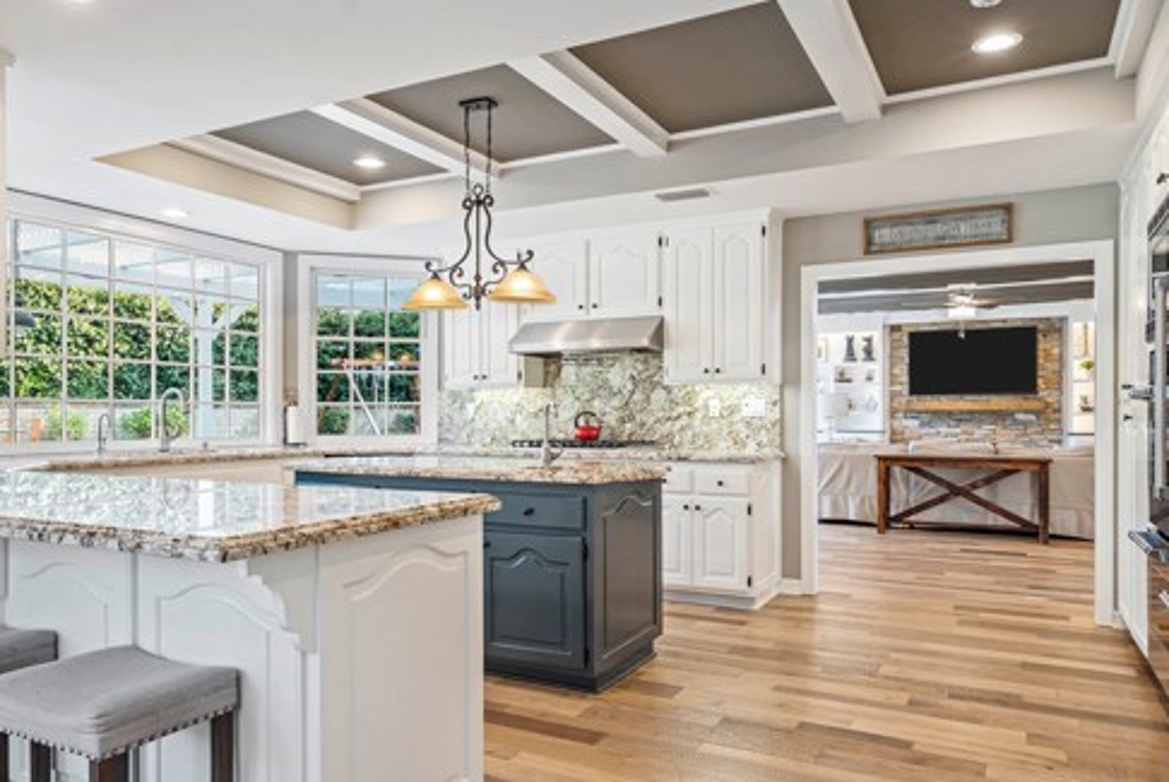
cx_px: 575
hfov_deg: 71.5
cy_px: 432
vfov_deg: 51.3
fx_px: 813
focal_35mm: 25
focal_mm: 19
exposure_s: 2
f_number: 6.3
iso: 125
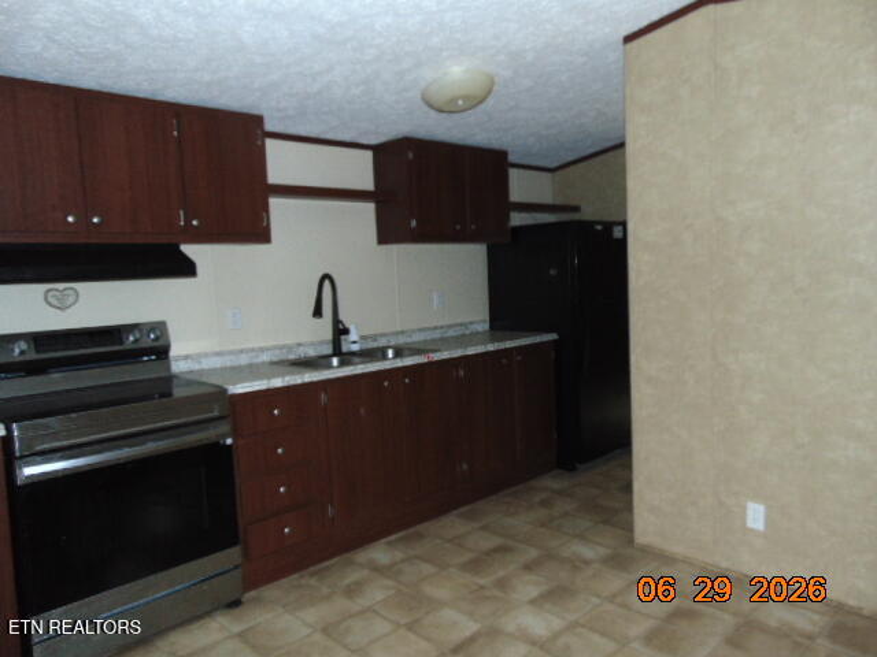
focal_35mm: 25
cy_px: 328
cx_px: 438
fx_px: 633
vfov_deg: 54.9
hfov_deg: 69.4
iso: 200
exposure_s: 1/30
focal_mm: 4.5
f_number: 3
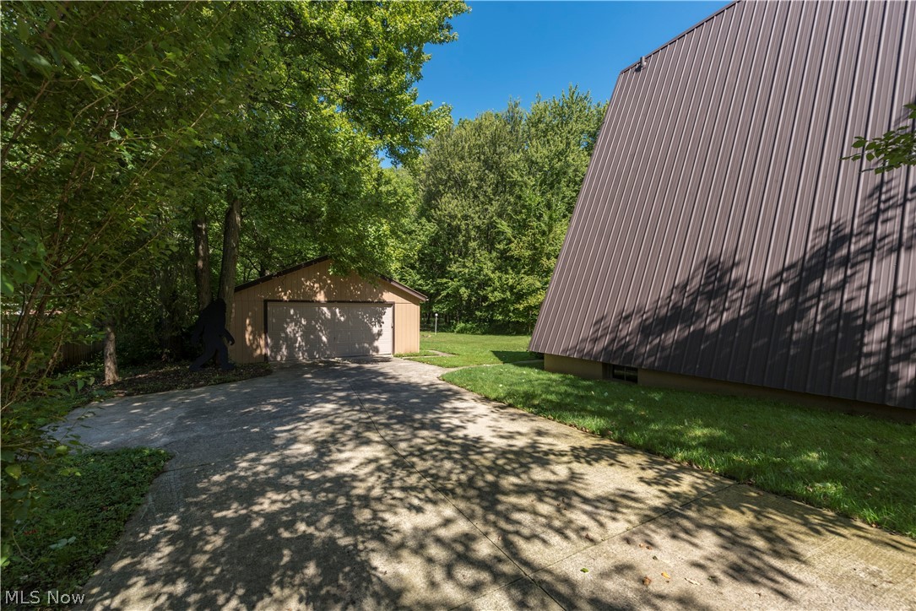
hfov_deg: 104.2
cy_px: 306
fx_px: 356
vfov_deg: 81.2
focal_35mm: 14
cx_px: 458
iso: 200
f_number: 8
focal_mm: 14
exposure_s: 1/500
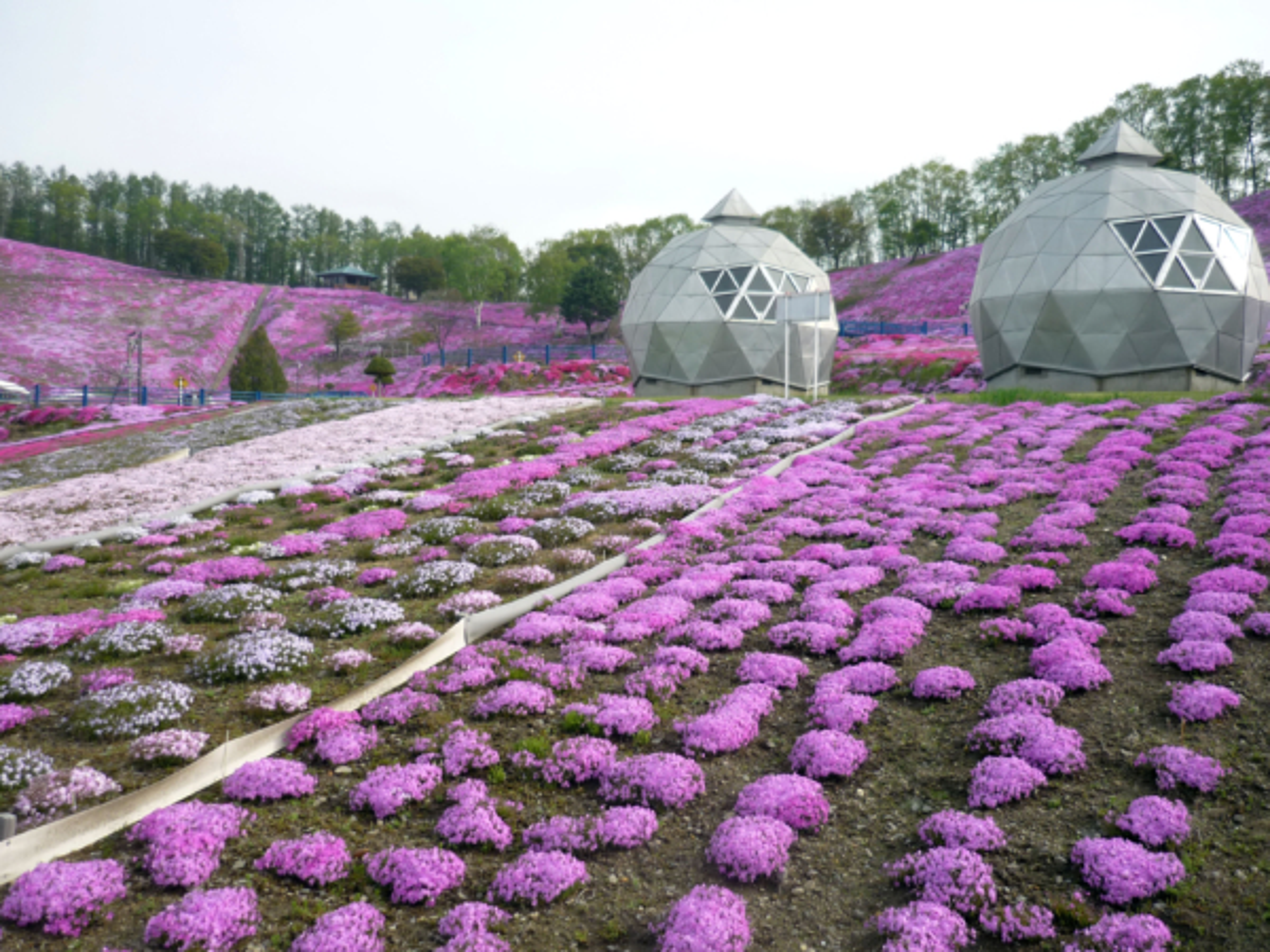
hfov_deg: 55.4
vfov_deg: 42.9
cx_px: 635
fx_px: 1211
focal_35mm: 33
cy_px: 476
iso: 100
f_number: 2.8
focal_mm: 5.5
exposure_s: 1/500
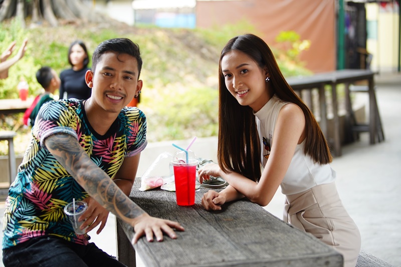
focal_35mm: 73
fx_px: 813
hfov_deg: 27.7
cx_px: 200
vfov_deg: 18.7
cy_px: 134
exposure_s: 1/200
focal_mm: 73
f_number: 2.8
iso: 200
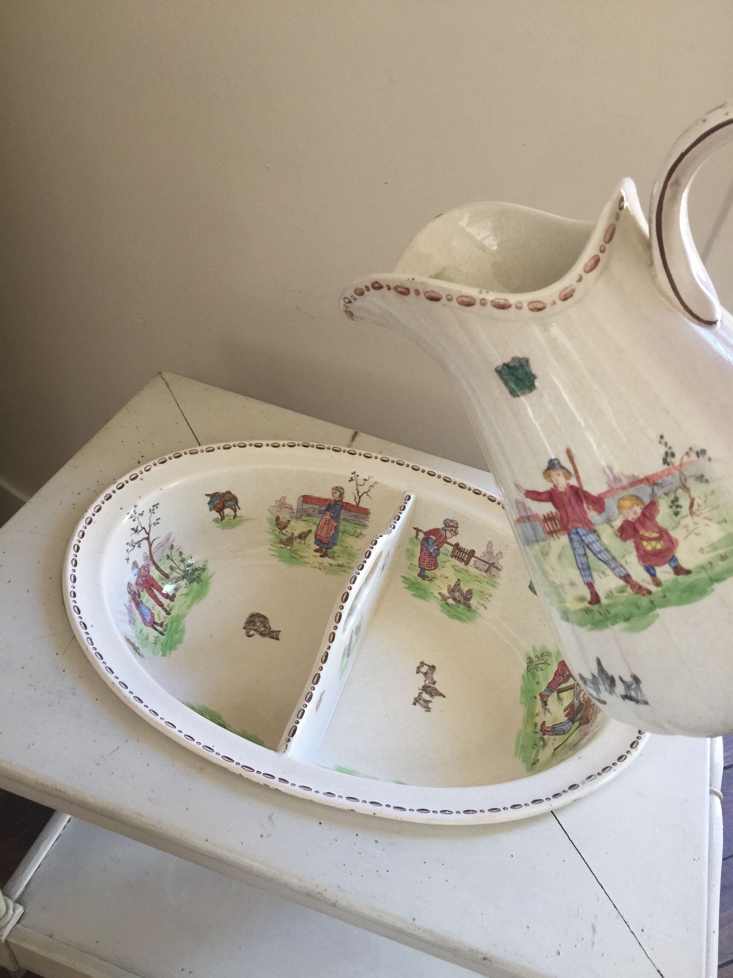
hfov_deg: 48.2
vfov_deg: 61.7
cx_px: 366
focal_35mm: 29
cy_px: 489
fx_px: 819
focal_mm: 4.15
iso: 64
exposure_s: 1/33
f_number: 2.2
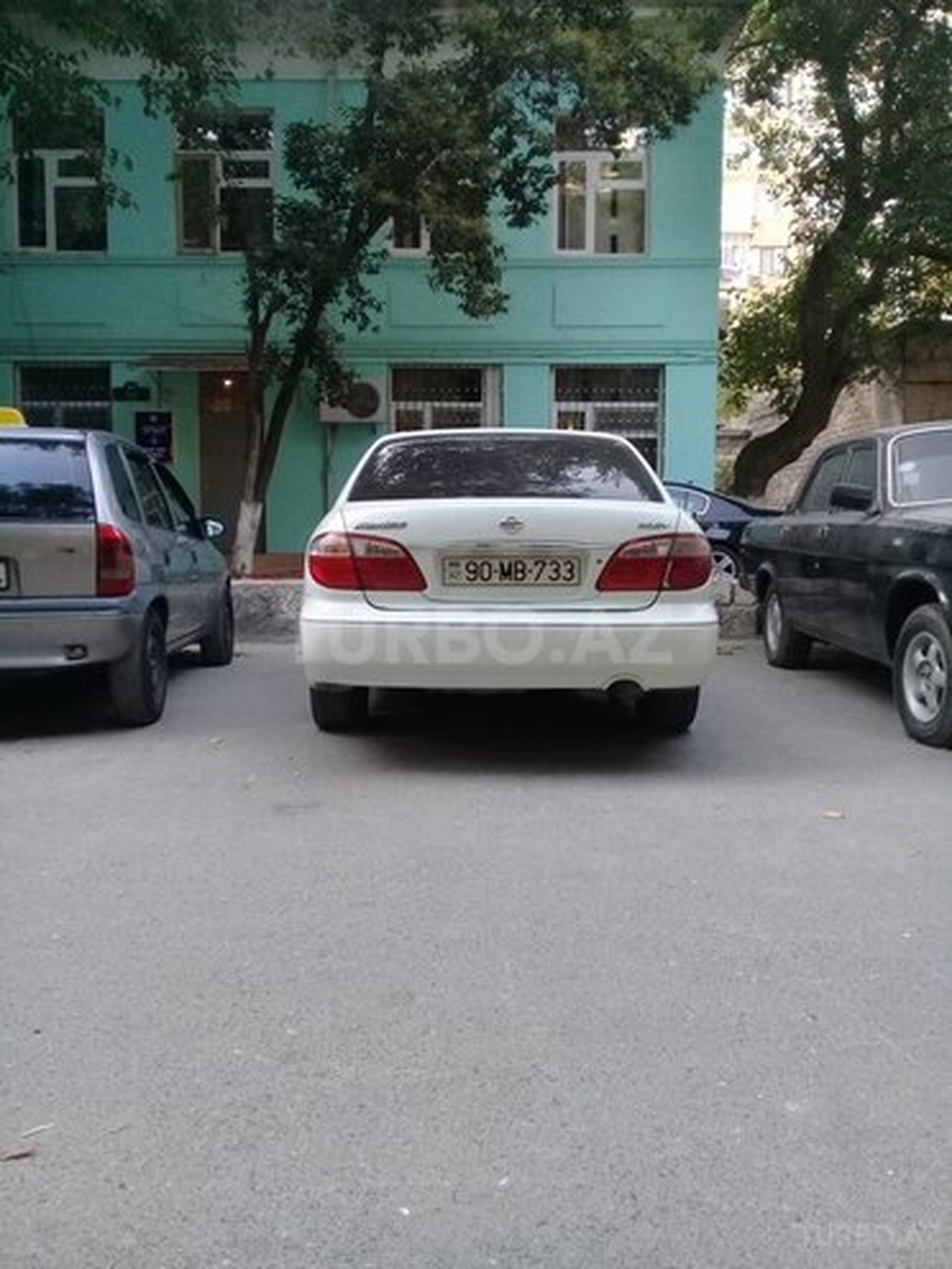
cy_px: 634
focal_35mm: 31
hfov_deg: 45.4
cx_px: 476
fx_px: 1137
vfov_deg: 58.4
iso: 100
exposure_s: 1/100
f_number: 2.2
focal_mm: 3.3
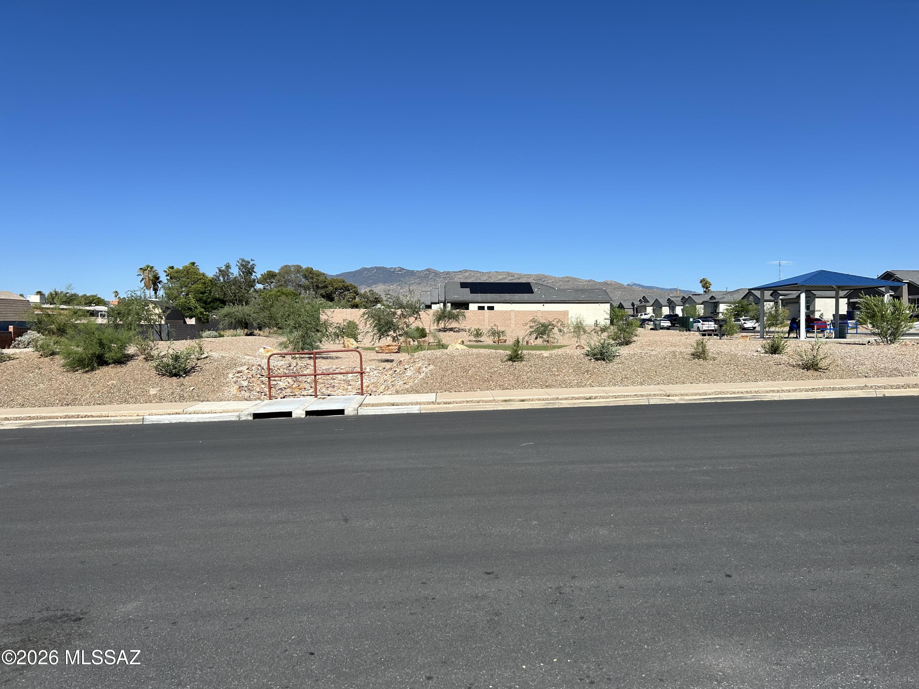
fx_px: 690
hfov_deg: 67.3
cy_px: 344
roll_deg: +0.0
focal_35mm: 26
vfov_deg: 53.1
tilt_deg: -0.1
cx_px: 460
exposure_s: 1/5882
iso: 50
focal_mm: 5.7
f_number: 1.5
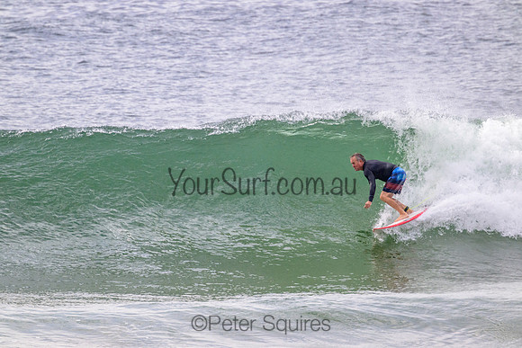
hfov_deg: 2.6
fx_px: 11602
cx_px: 261
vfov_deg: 1.7
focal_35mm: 800
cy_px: 174
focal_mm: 800
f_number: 11
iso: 2000
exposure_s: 1/2000
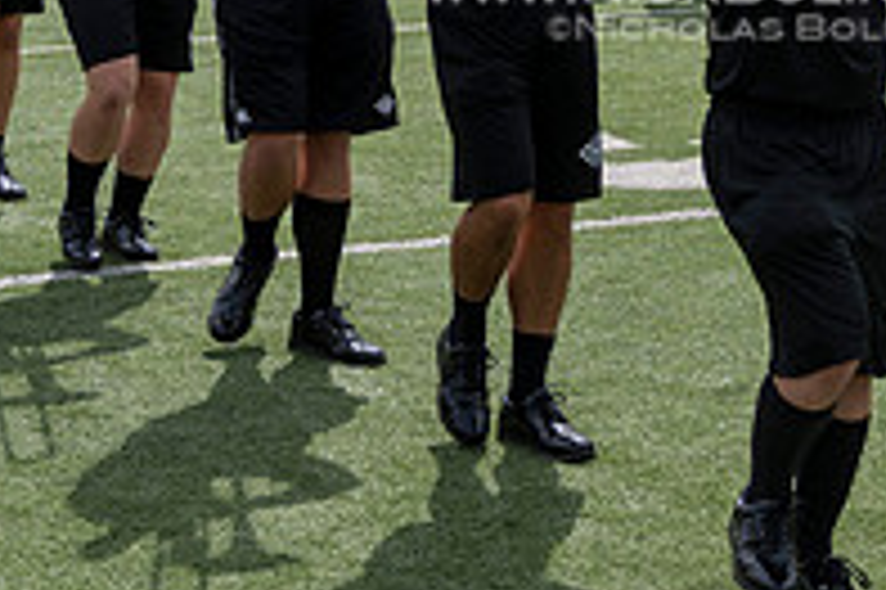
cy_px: -173
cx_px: 733
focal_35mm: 115
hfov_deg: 17.6
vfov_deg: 11.6
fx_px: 2828
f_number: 5
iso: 200
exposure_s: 1/1600
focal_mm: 39
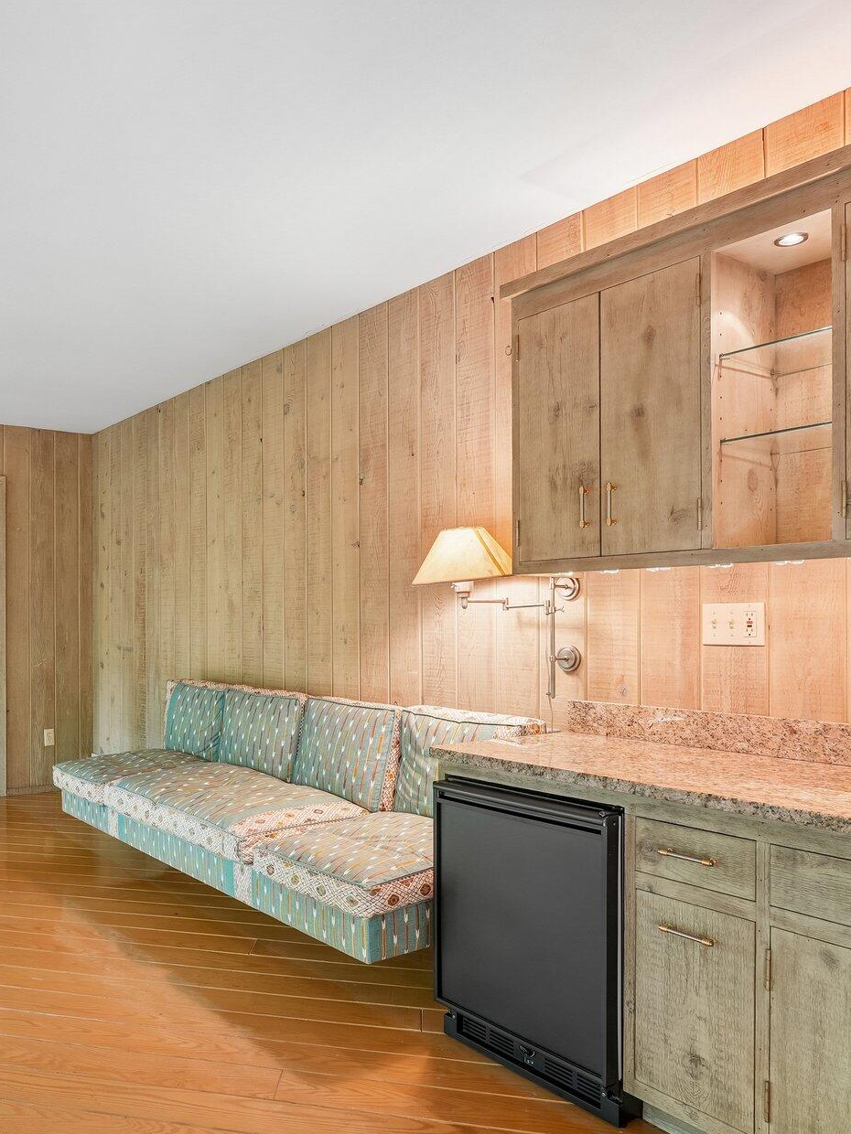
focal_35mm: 27
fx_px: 885
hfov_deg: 49.3
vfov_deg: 65.2
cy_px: 623
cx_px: 213
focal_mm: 17
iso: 320
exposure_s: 1/4
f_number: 6.3
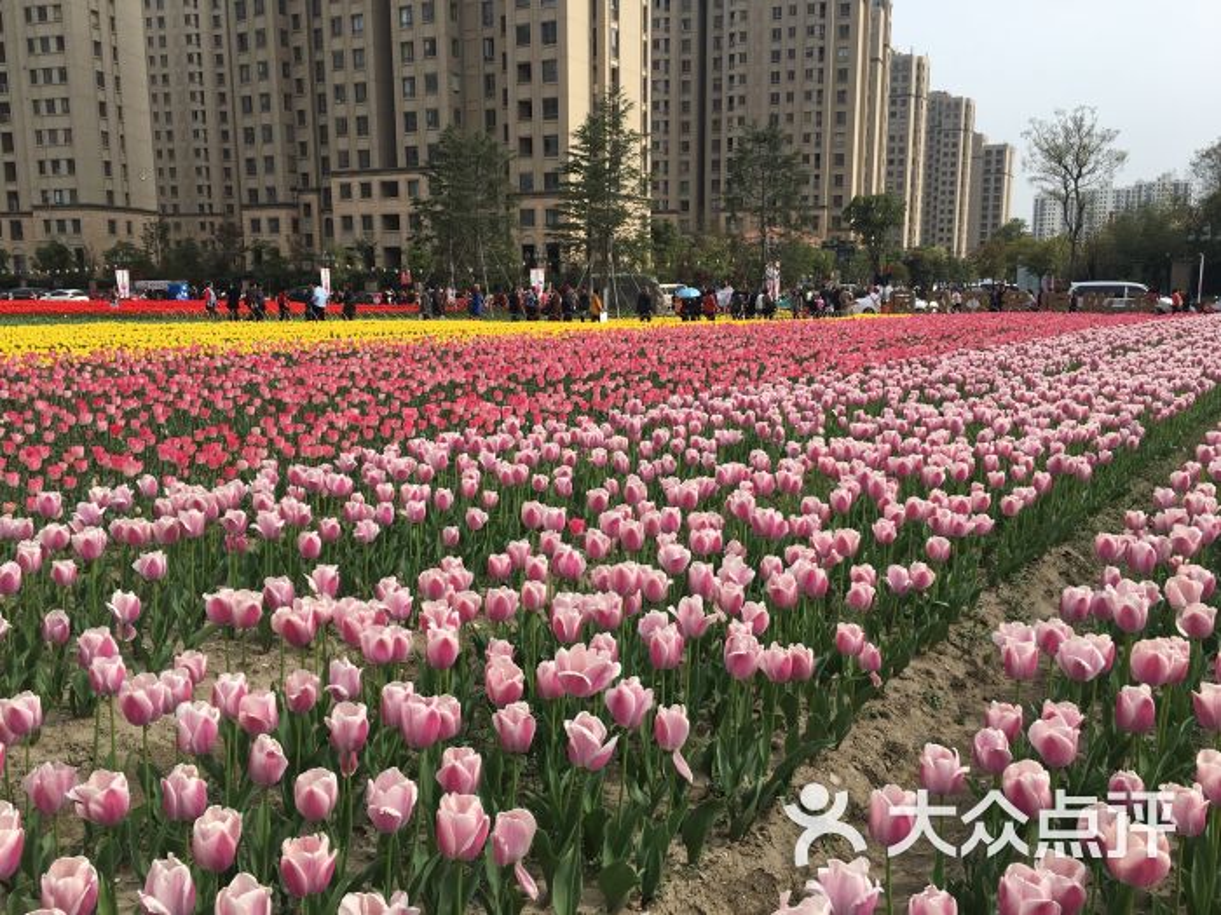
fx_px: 1023
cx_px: 610
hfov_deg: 61.7
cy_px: 458
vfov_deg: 48.2
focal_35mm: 29
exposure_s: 1/1479
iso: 25
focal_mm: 4.15
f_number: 2.2
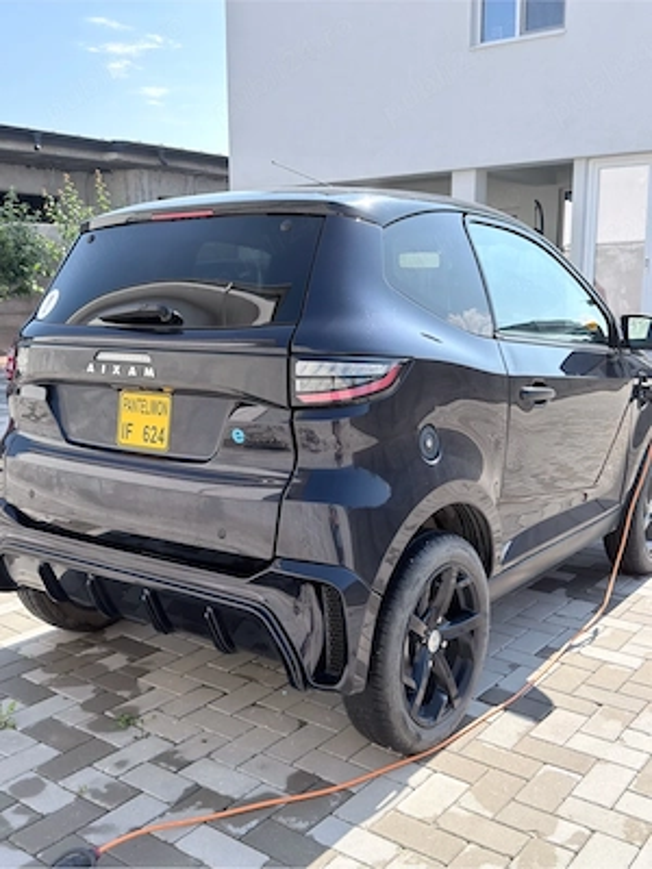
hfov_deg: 40.7
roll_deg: -0.1
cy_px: 434
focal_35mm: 35
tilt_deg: -11.2
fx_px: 879
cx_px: 326
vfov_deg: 52.6
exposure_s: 1/2304
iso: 80
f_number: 1.78
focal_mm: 6.76
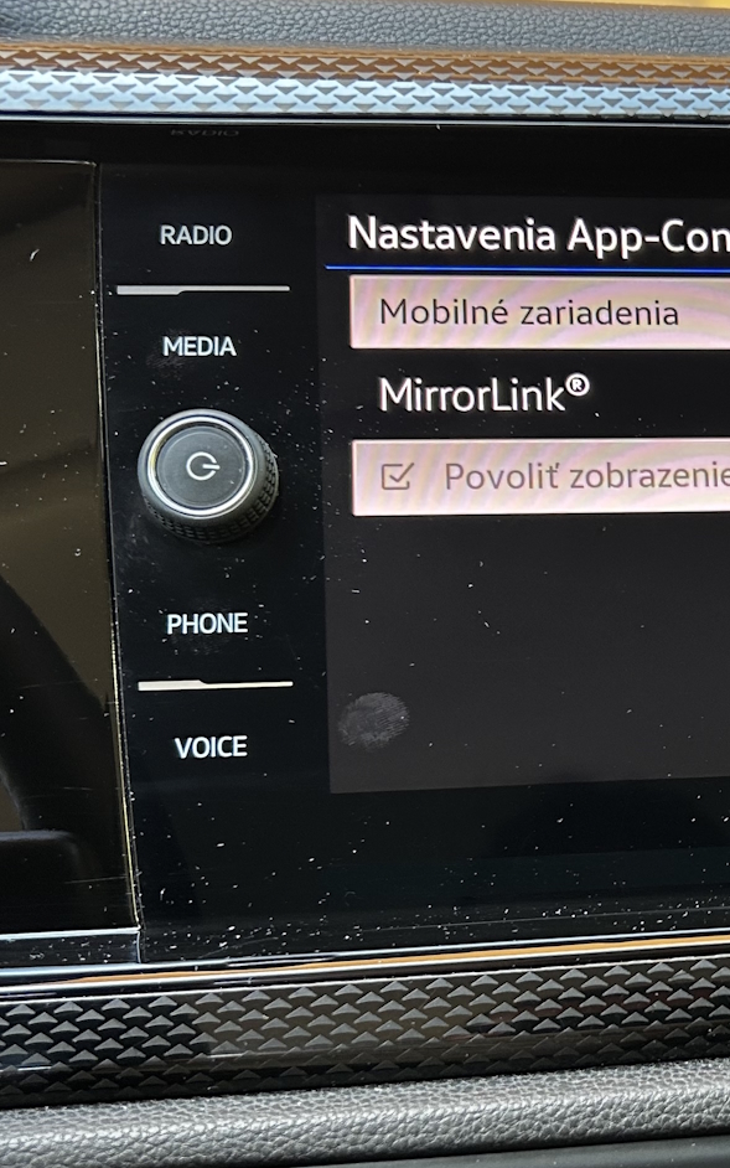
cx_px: 892
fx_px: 1878
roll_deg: +0.0
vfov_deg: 34.5
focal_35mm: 59
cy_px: 682
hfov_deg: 20.5
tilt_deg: -11.7
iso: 125
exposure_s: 1/90
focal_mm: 5.7
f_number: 1.5
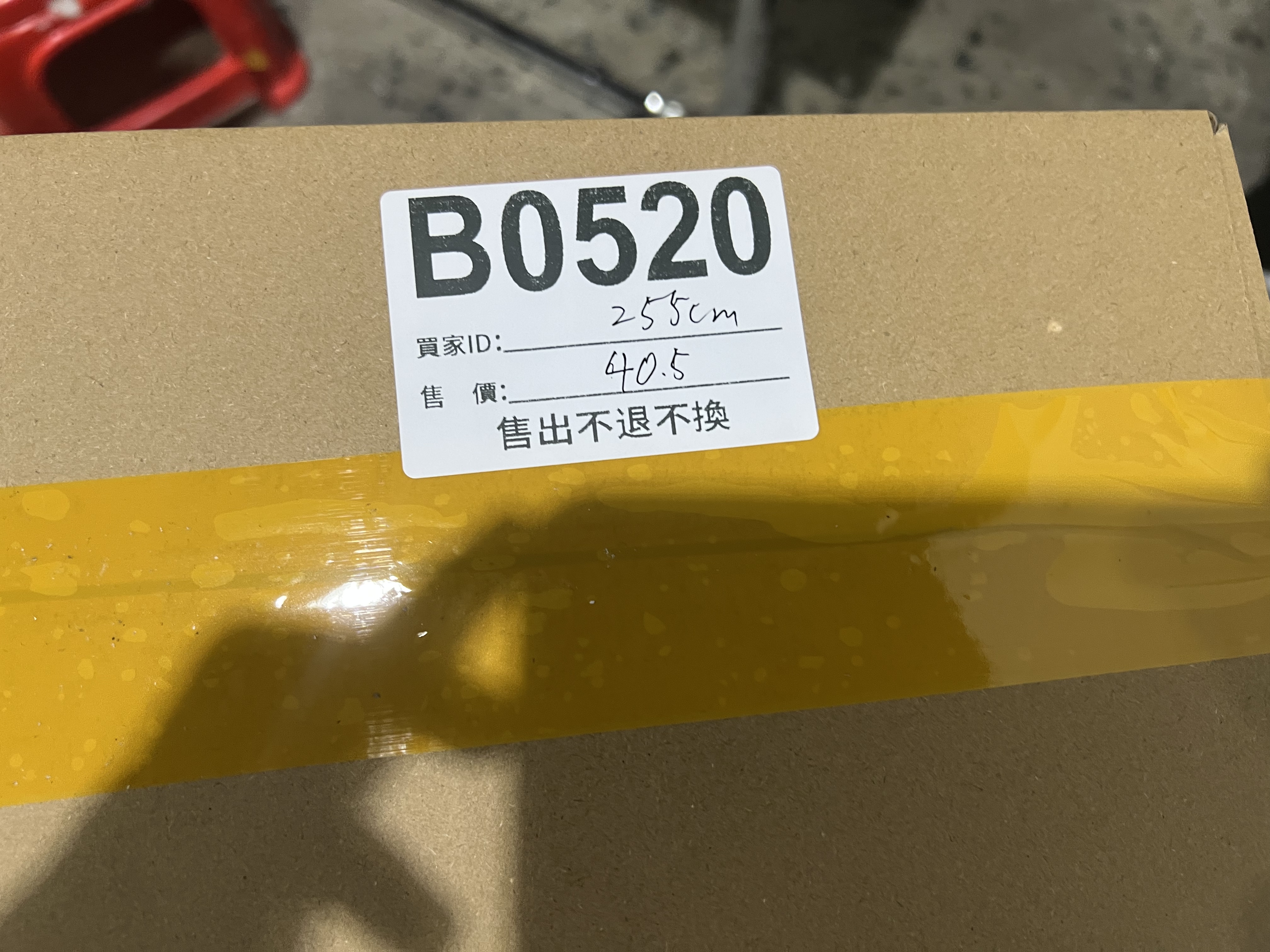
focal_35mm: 26
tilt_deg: -80.1
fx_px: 954
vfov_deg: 53.1
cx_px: 635
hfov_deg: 67.3
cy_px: 476
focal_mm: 5.7
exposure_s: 1/50
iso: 160
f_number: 1.5
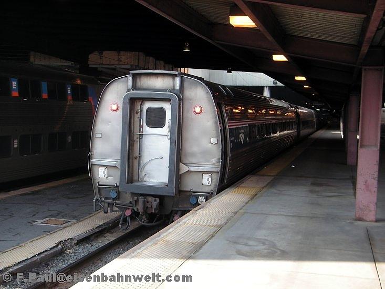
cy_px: 144
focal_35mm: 49
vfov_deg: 29.7
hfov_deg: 38.9
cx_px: 192
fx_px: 545
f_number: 3.6
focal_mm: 8.2
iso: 50
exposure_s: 1/45
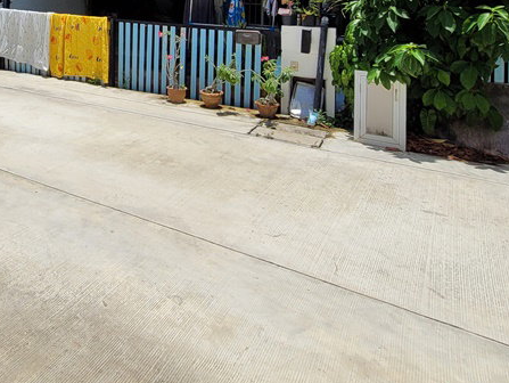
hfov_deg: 50.6
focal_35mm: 31
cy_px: -11
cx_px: 37
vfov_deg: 39.4
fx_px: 456
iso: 40
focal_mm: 1.74
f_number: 2.2
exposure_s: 1/2302
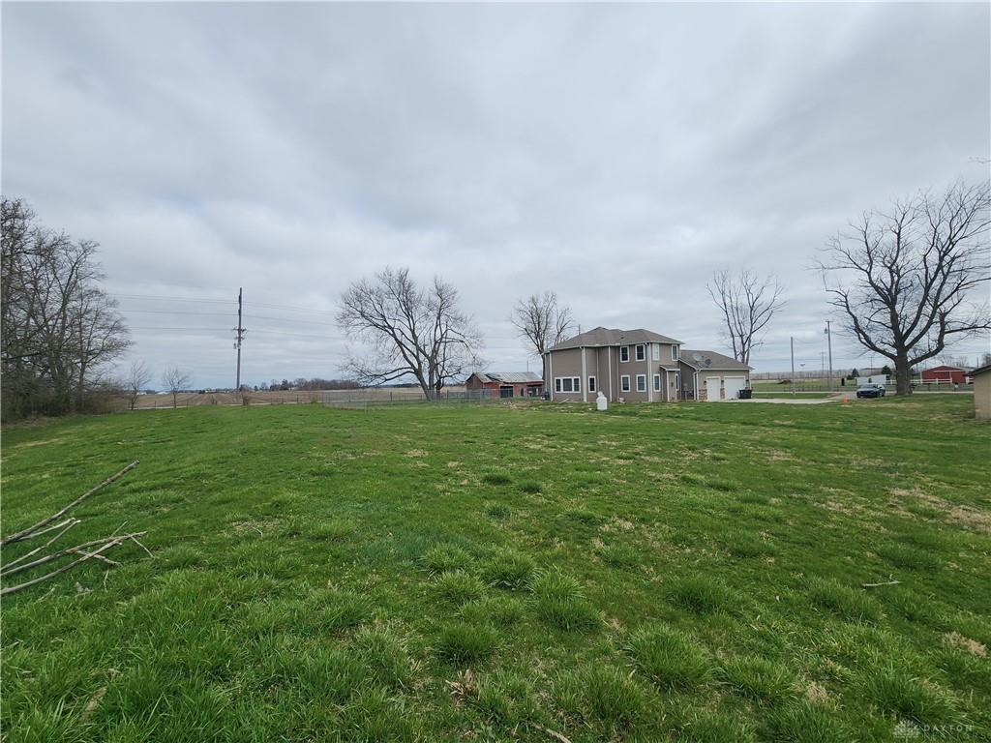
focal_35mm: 13
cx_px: 496
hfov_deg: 106.2
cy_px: 372
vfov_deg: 89.9
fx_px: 372
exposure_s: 1/2544
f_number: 2.2
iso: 50
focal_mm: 2.2
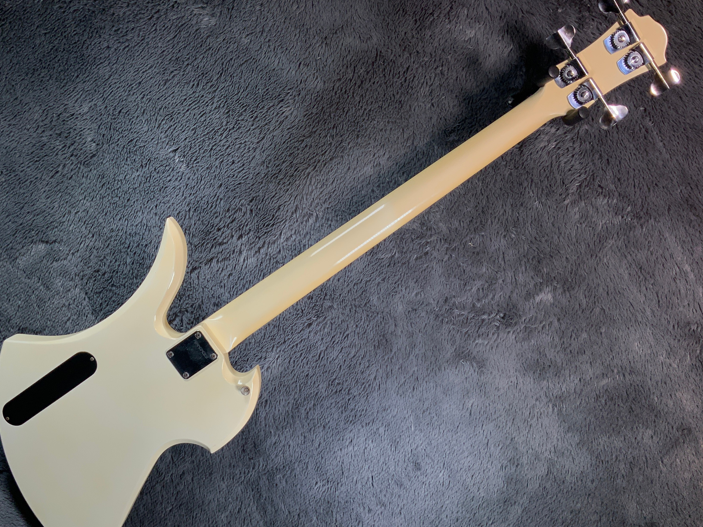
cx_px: 299
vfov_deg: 39.6
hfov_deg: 51.2
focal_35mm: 36
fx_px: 731
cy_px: 287
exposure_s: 1/156
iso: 20
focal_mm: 3
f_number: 1.8
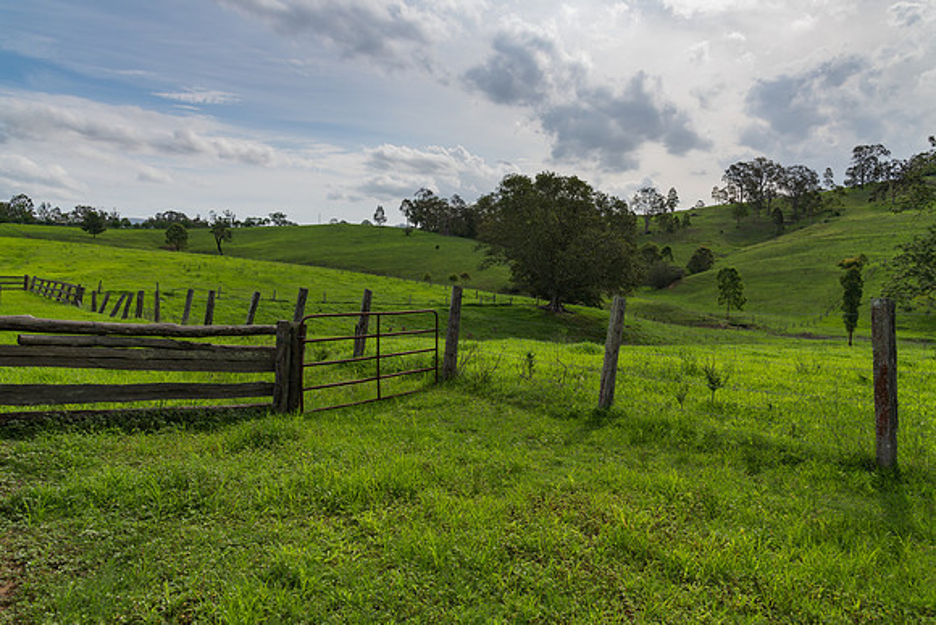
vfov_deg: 52.8
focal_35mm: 24
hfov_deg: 73.2
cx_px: 468
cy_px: 312
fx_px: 630
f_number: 8
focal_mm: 24
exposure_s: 1/250
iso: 100
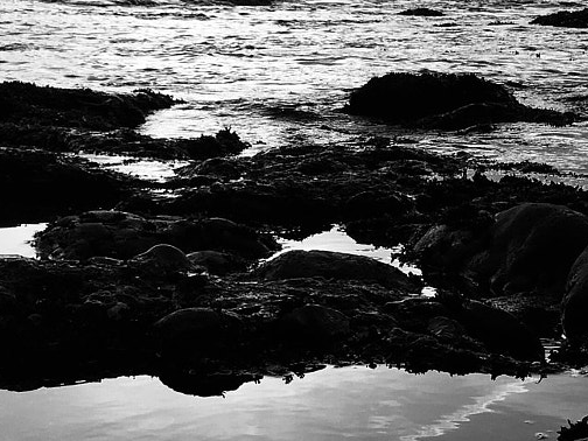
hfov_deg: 21.2
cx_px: 425
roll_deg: +0.4
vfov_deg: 16.0
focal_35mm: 92
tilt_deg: -11.3
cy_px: 321
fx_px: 1563
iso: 25
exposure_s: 1/1012
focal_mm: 4.15
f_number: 2.2
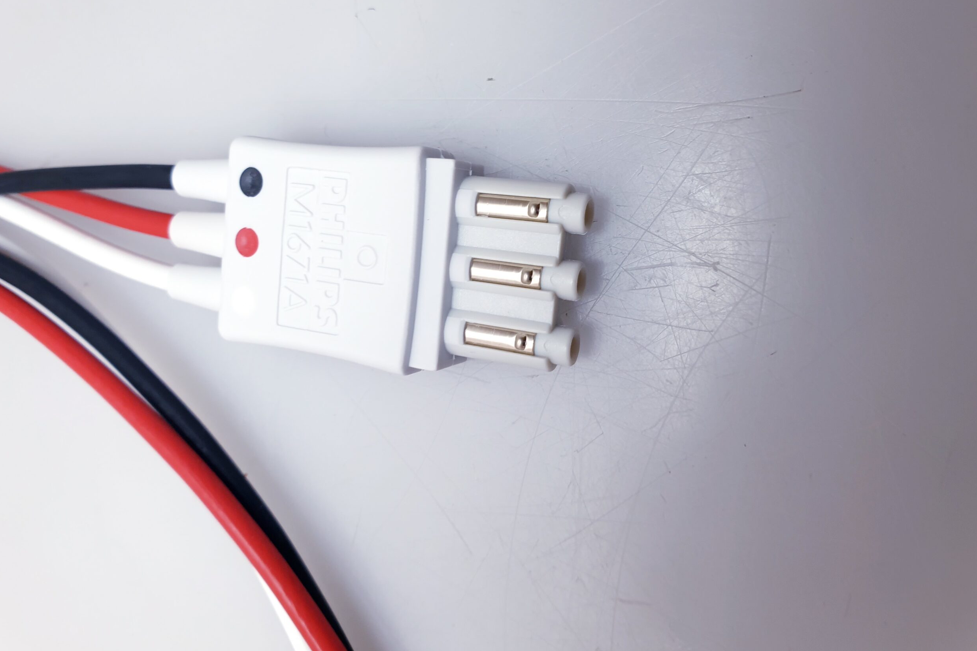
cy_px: 275
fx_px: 760
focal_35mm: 28
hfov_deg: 65.5
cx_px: 483
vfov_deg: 46.2
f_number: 2.4
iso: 64
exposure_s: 1/50
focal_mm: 4.3
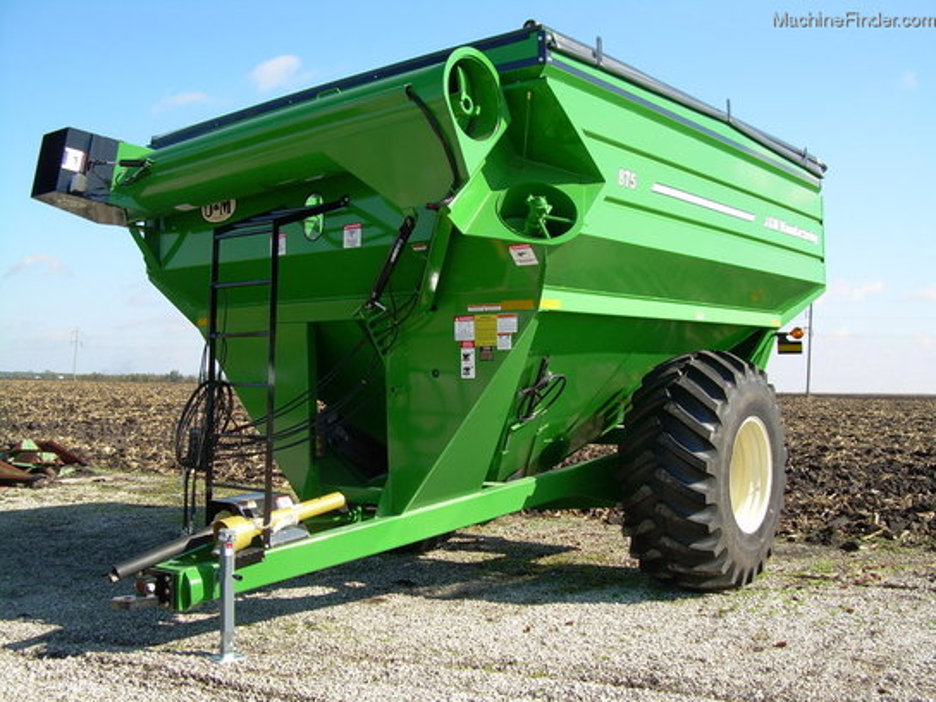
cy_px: 351
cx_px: 468
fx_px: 1028
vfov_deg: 37.7
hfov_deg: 49.0
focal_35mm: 38
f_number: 4.6
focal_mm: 6.3
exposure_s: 1/273
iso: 50
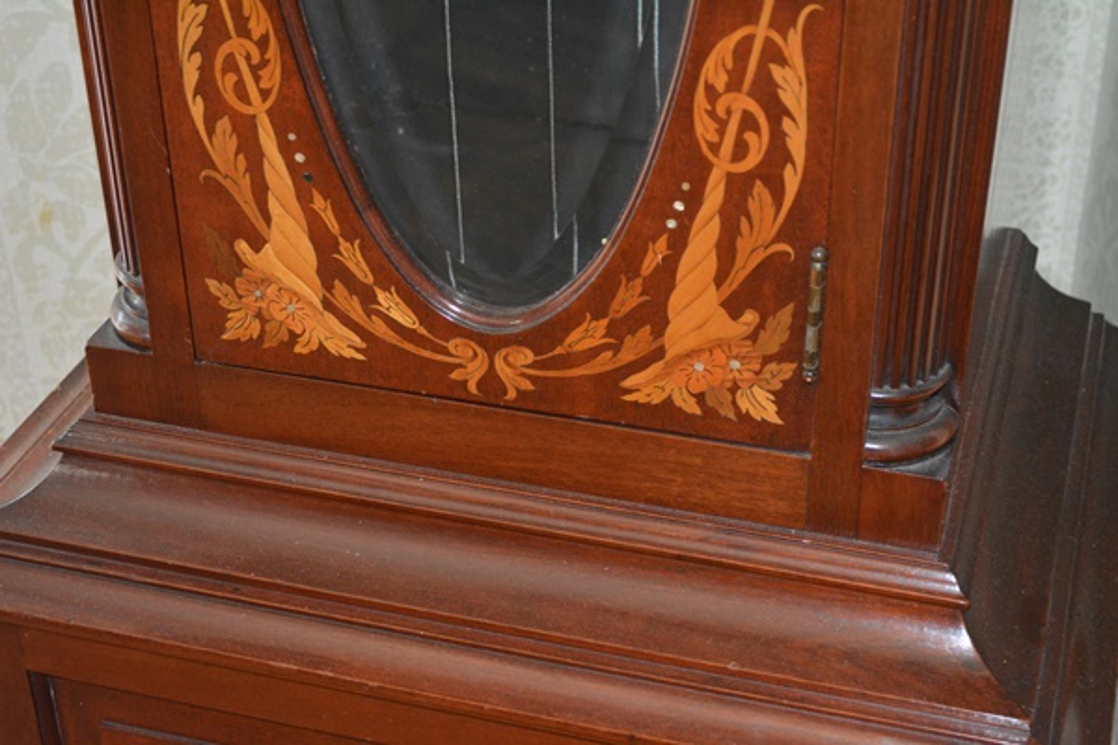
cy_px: 372
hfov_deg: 31.9
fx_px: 1956
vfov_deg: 21.6
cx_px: 559
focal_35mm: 63
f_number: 5.3
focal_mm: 42
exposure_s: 1/60
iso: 3200
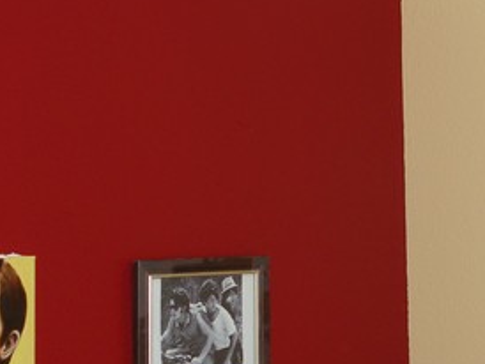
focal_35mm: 98
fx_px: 1374
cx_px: 361
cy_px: 157
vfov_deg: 15.1
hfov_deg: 19.9
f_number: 3.2
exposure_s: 1/60
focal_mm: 7.4
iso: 64
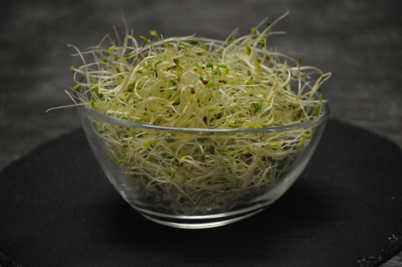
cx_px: 201
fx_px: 2008
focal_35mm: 180
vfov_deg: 7.6
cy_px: 134
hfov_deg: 11.4
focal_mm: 120
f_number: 5
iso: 3200
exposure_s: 1/100
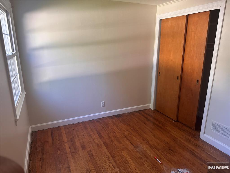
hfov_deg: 71.6
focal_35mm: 24
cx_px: 115
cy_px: 86
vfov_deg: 56.8
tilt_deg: -15.0
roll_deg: +0.1
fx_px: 159
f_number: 1.78
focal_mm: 6.86
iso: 250
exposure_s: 1/118
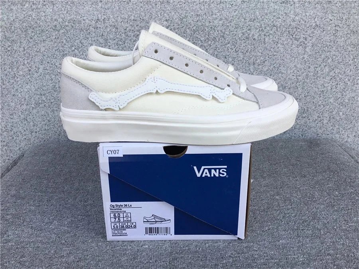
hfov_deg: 58.4
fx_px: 321
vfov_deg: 45.4
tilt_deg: -20.6
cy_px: 134
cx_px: 180
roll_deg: +0.9
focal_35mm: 31
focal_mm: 3.3
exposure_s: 1/372
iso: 25
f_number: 2.4
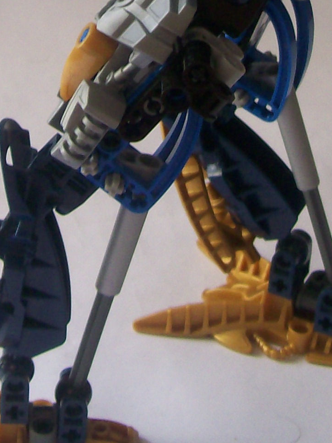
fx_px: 1471
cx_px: 102
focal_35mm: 115
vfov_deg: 16.0
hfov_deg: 12.9
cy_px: -183
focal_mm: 6
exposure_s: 1/62.5
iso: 80
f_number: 2.7
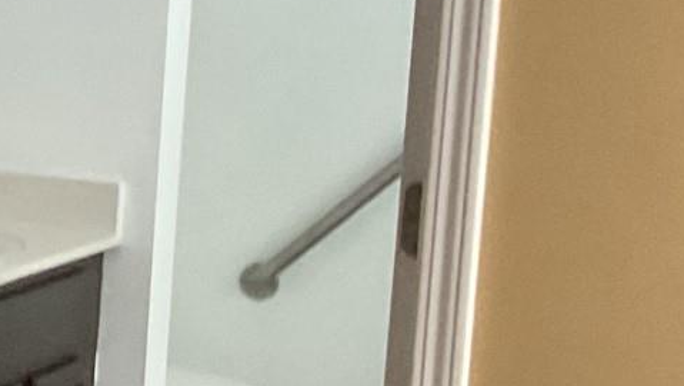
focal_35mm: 135
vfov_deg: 9.0
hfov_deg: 13.4
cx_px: -737
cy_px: 162
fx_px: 2450
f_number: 1.8
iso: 250
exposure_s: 1/40
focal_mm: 3
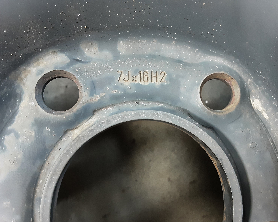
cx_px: 153
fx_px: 239
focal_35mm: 29
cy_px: 111
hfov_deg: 60.3
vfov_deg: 50.0
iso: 250
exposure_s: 1/25
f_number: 1.9
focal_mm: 2.91
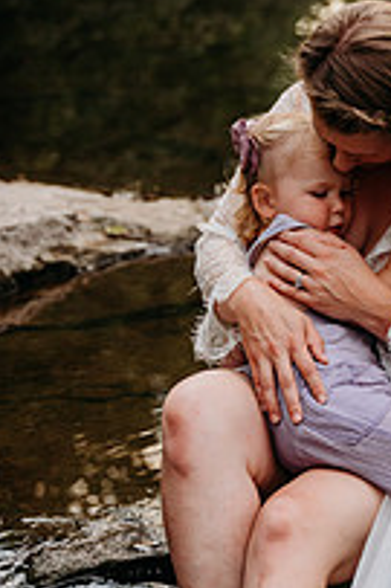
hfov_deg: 11.2
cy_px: 275
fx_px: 1958
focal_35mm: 120
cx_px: 426
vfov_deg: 17.1
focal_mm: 54
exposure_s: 1/1600
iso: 500
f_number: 3.2
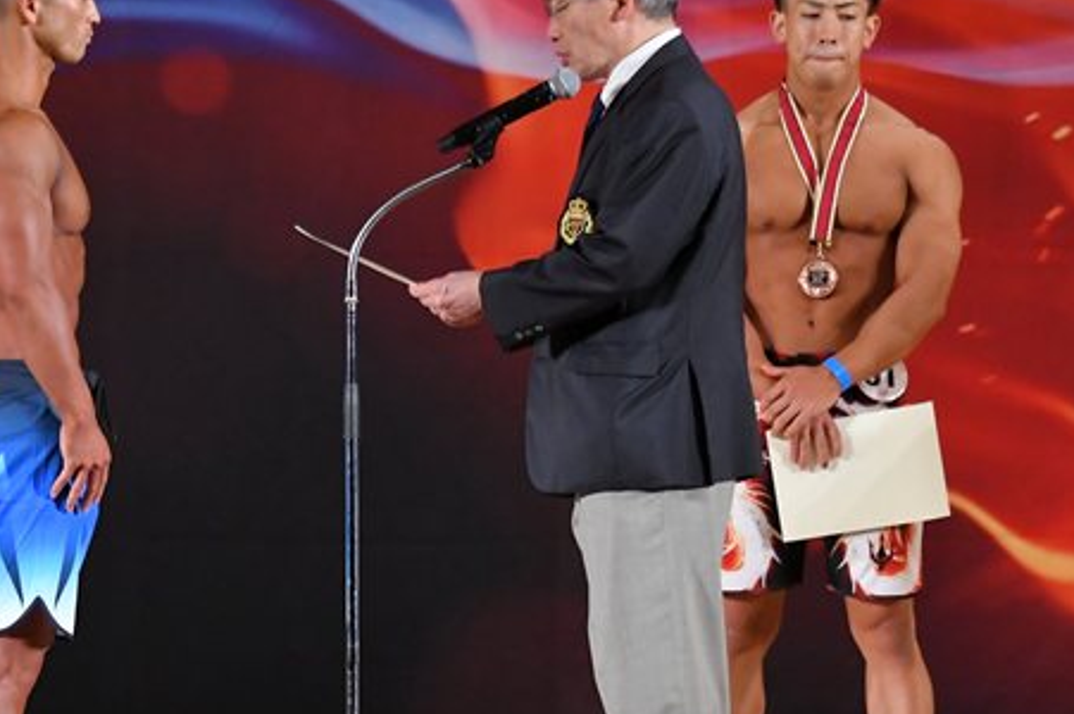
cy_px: 402
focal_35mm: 387
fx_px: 11537
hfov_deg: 5.3
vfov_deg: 3.5
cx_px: 368
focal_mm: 150
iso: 3200
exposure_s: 1/400
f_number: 5.6
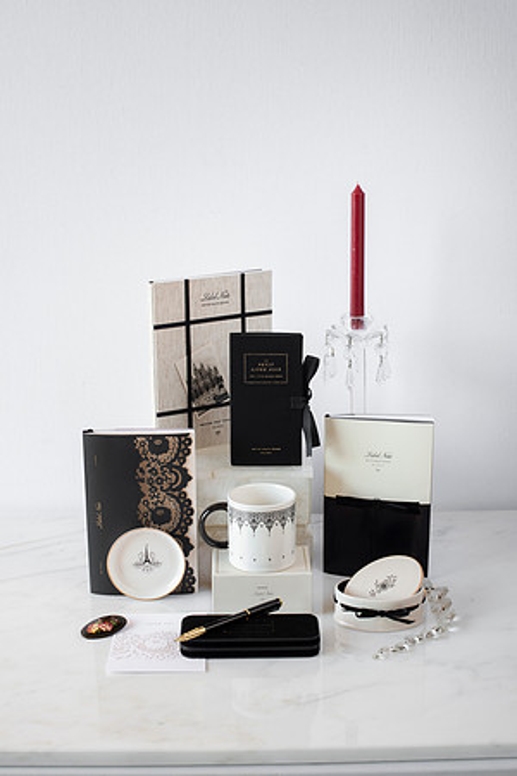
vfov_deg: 39.6
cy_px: 388
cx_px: 258
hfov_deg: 27.0
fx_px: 1077
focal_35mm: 50
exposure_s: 1/5
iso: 200
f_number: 13
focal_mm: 50
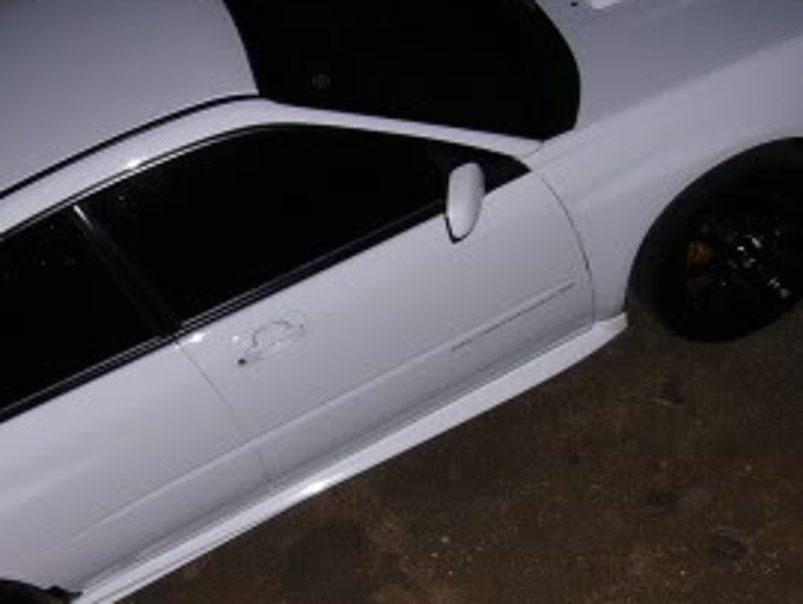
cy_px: 312
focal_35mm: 72
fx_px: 1672
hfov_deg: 26.7
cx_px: 211
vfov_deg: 20.5
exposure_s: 1/60.1
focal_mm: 5.8
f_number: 2.8
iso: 153
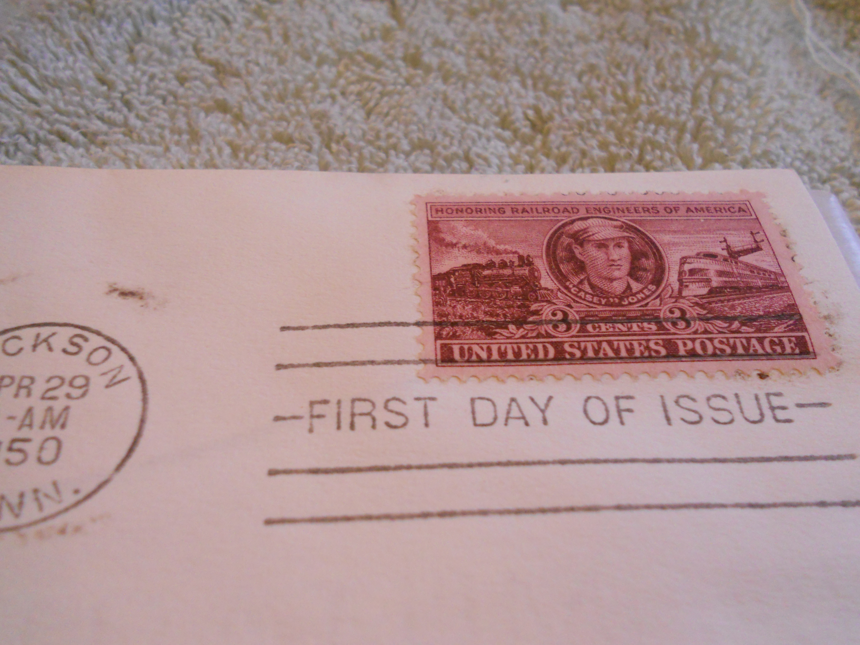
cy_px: 322
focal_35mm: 32
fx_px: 795
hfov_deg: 56.8
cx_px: 430
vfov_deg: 44.2
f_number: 3.5
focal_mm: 5.8
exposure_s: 1/80
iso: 400
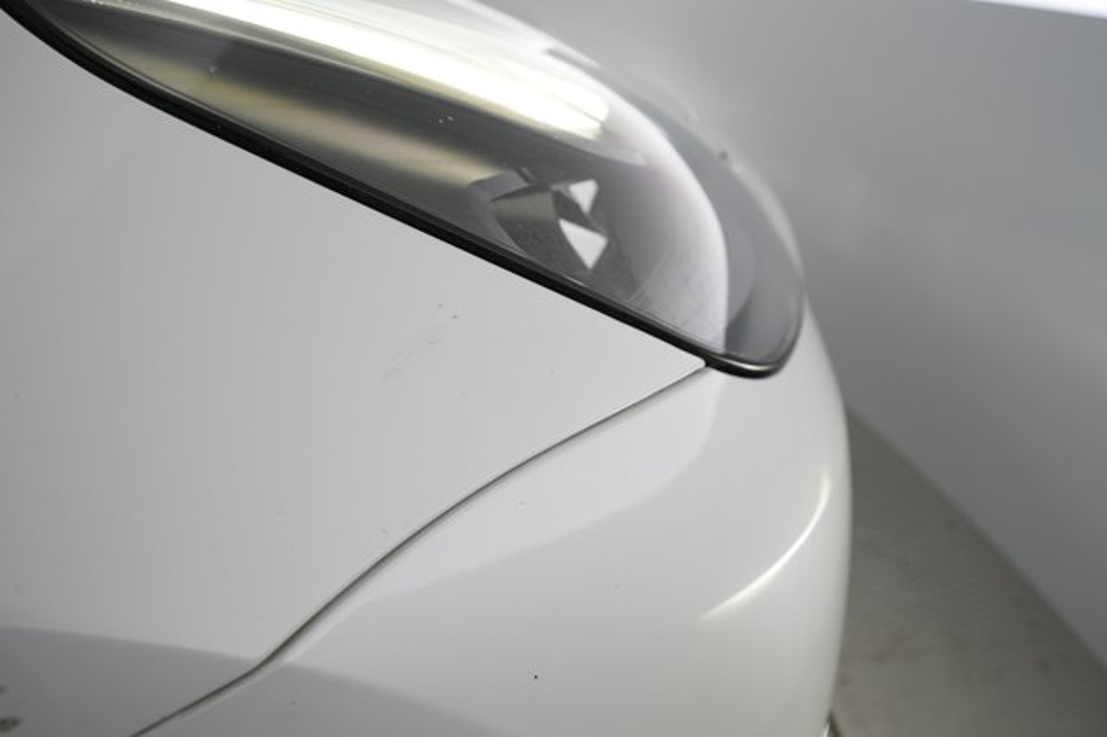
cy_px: 368
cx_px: 554
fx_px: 861
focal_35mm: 28
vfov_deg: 46.4
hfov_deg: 65.5
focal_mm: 28
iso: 1250
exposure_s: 1/100
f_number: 5.6
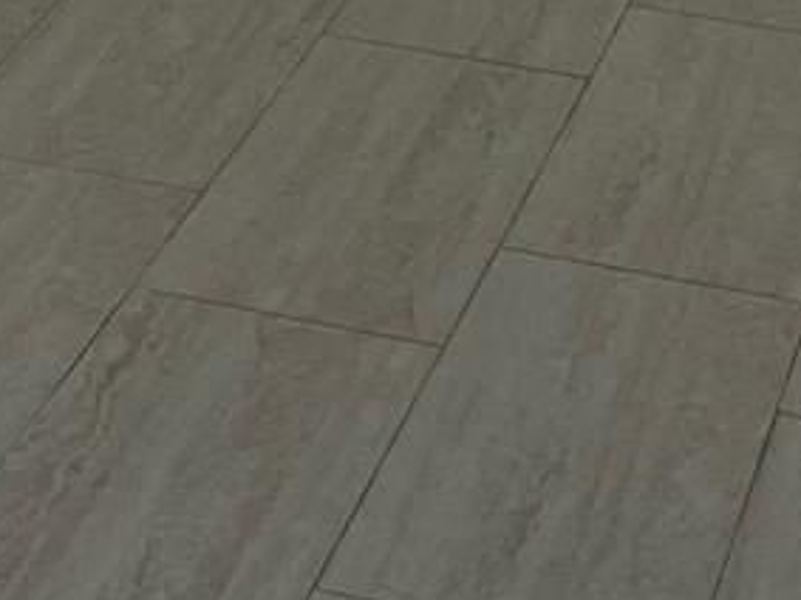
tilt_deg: -7.8
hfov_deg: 13.3
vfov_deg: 8.8
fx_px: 3400
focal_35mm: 147
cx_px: 119
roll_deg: -0.6
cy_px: -979
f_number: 1.6
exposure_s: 1/60
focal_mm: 5.1
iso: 64
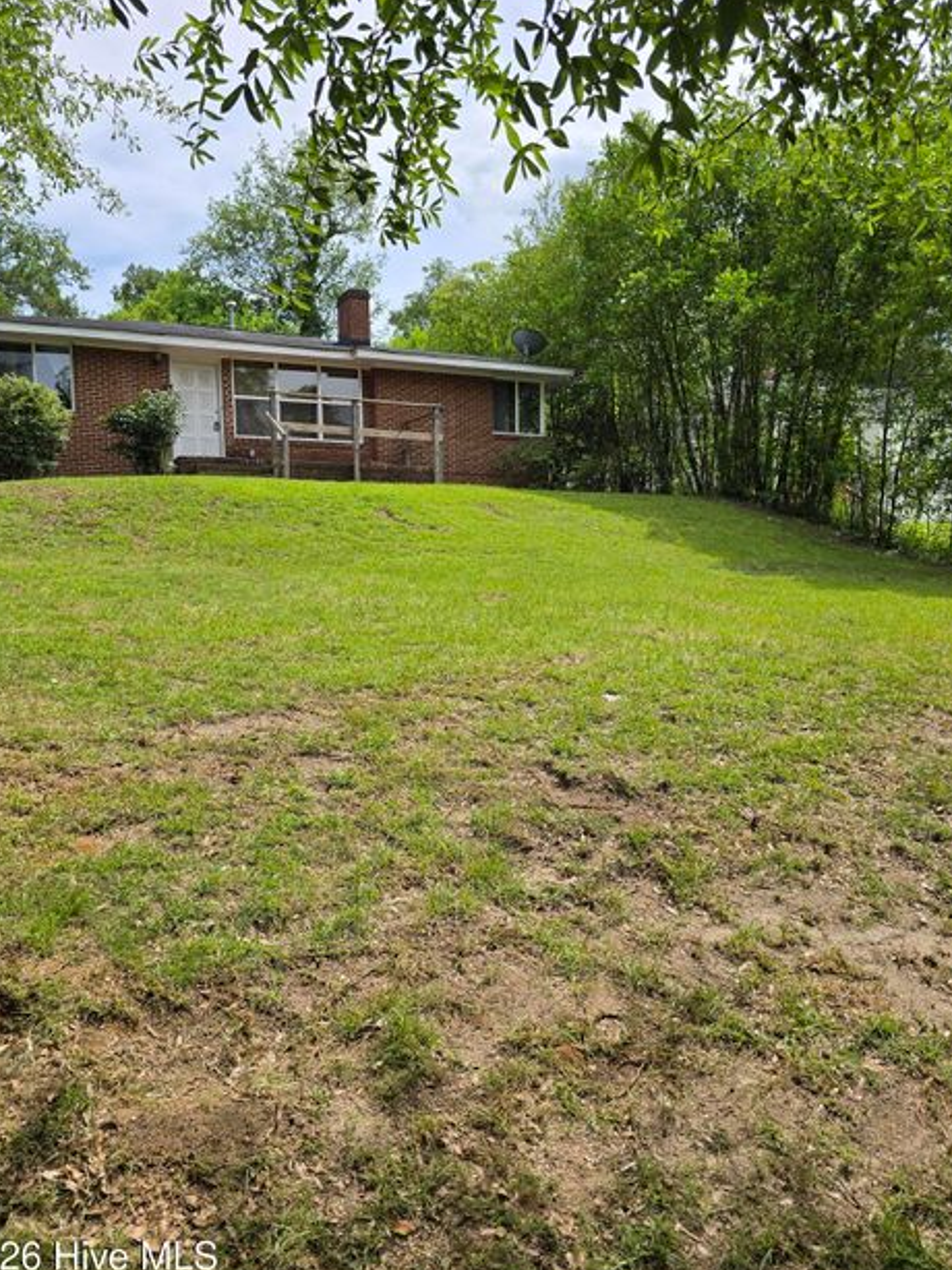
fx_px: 917
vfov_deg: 69.4
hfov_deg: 54.8
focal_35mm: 25
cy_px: 630
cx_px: 441
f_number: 1.7
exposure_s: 1/677
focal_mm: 6.3
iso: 12
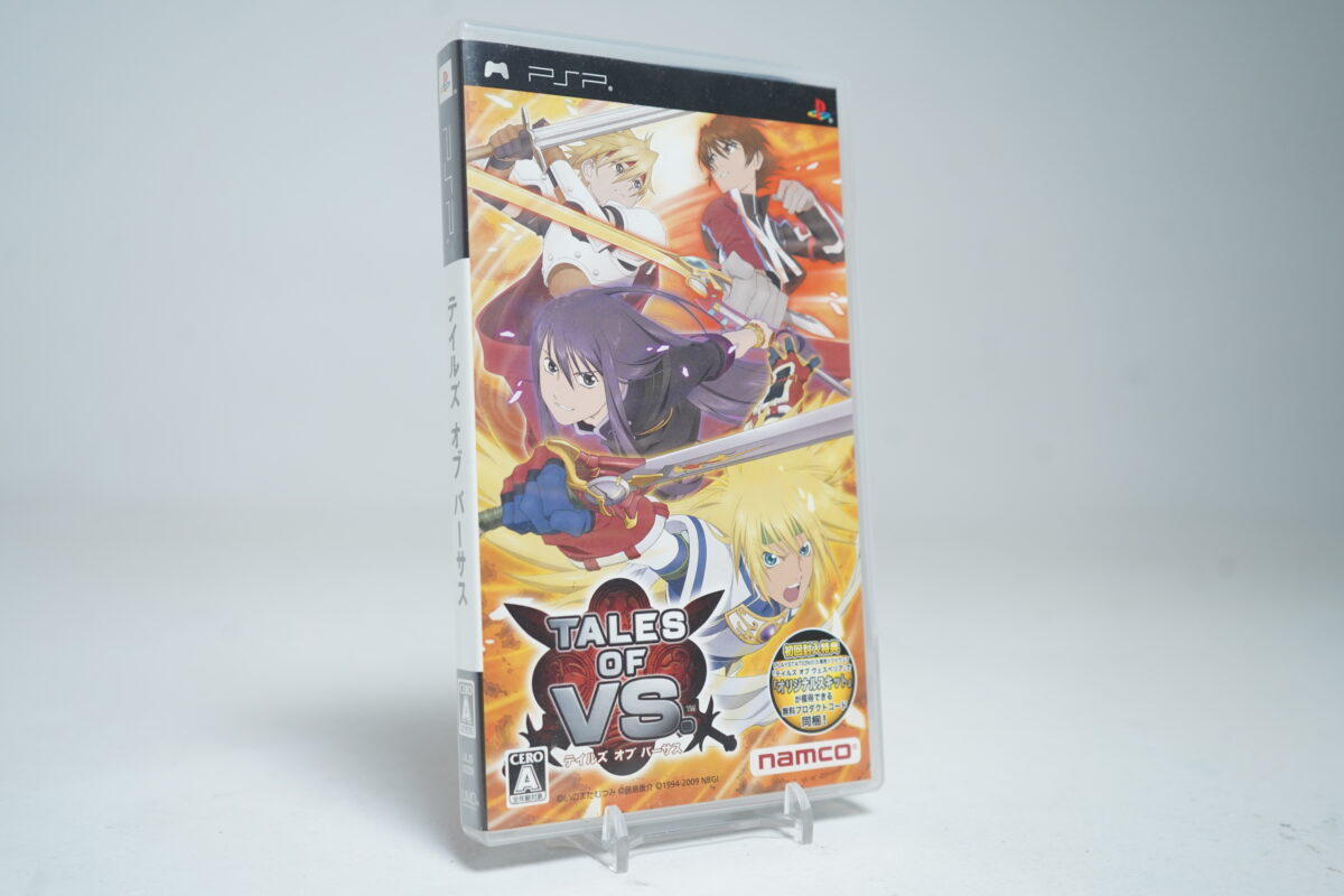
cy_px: 448
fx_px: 1381
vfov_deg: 35.9
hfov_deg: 51.9
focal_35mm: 37
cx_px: 672
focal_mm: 37
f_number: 5
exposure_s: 1/40
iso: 640
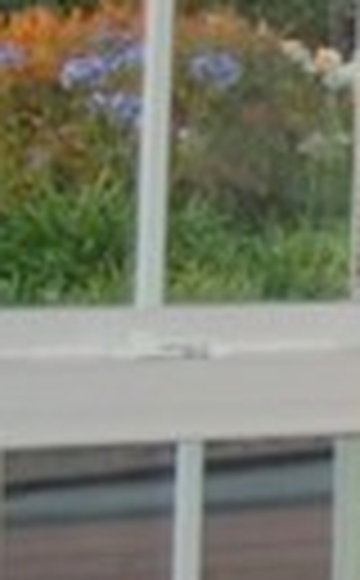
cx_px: 1971
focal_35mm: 340
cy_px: 126
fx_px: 5367
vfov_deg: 6.2
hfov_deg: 3.5
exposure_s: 1/60
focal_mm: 28
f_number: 3.3
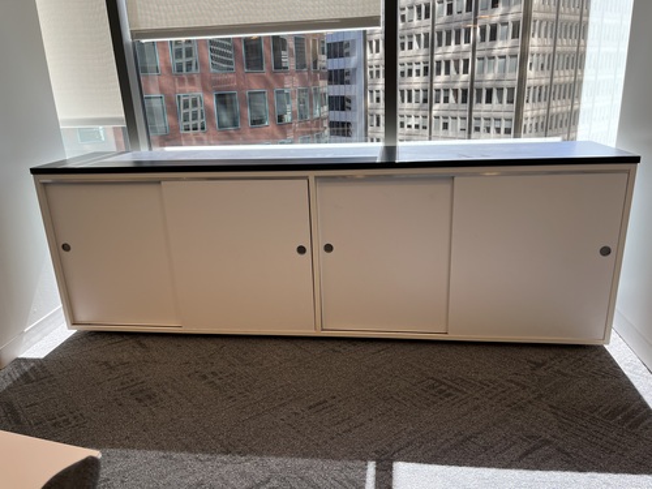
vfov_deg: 53.1
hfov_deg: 67.3
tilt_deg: -19.5
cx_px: 326
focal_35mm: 26
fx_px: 490
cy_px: 244
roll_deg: +2.7
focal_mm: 5.1
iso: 64
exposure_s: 1/134
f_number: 1.6
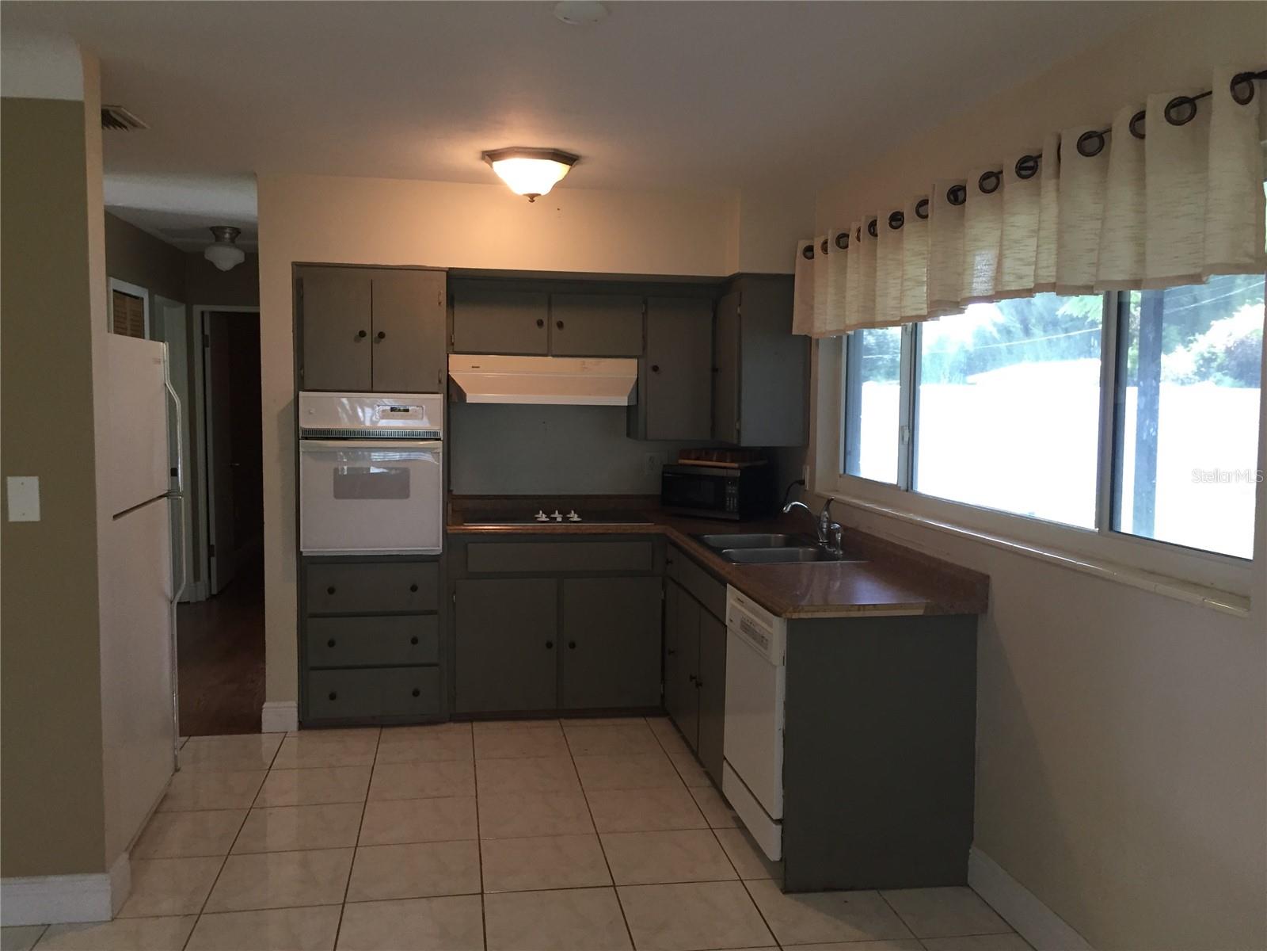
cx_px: 634
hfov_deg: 61.7
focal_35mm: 29
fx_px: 1061
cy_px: 476
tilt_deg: -4.5
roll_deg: -0.9
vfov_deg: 48.2
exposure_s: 1/30
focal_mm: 4.15
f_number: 2.2
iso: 125
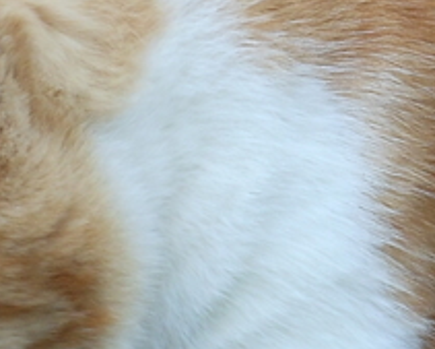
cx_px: 489
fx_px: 5281
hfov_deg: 4.7
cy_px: -60
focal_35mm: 410
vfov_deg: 3.8
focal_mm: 13.2
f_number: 5.2
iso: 80
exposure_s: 1/160
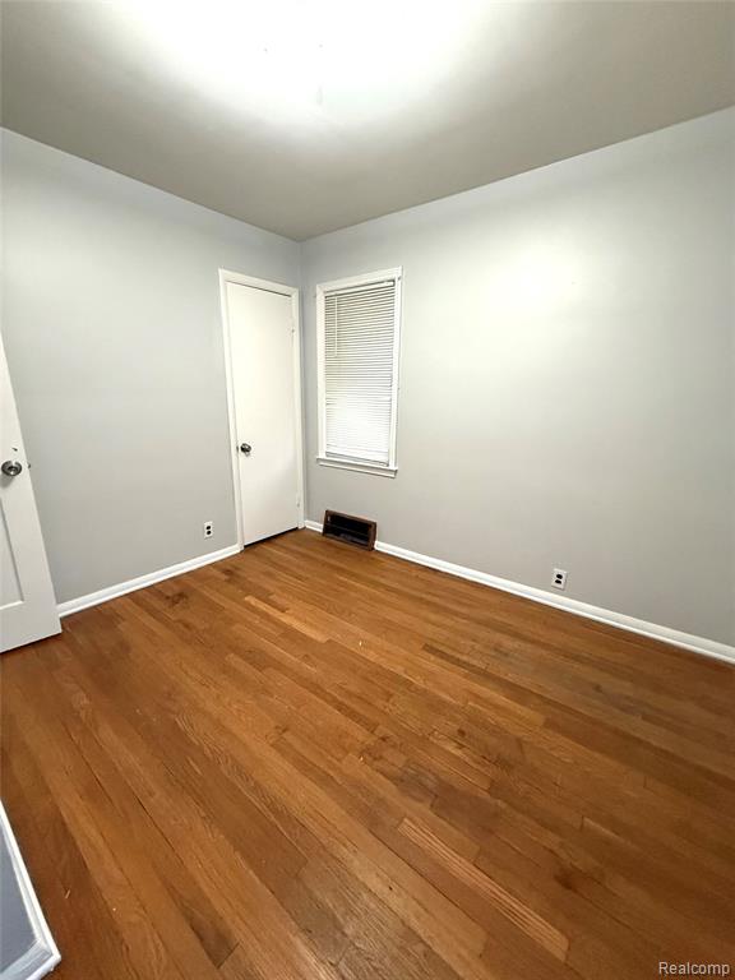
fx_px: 396
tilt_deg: -13.5
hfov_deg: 85.7
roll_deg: -1.3
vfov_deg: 102.1
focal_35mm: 14
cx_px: 368
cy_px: 490
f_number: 2.2
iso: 640
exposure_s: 1/60
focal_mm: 2.22
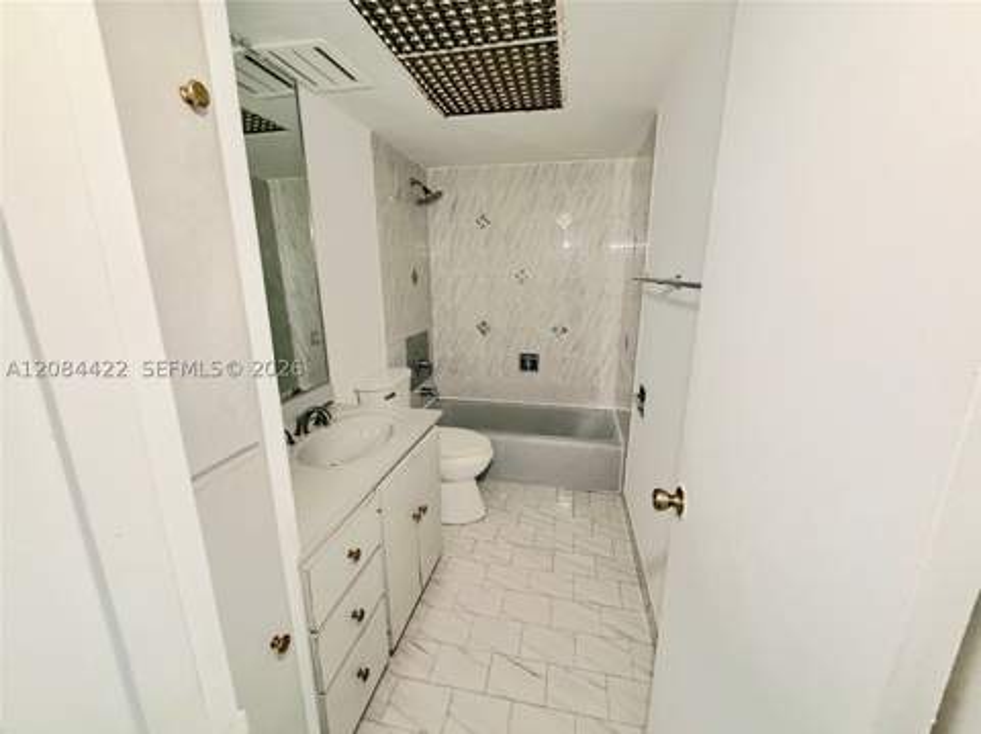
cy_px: 367
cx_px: 490
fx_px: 396
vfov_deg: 85.6
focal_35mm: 14
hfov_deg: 102.1
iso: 320
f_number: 2.2
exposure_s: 1/60
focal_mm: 2.22
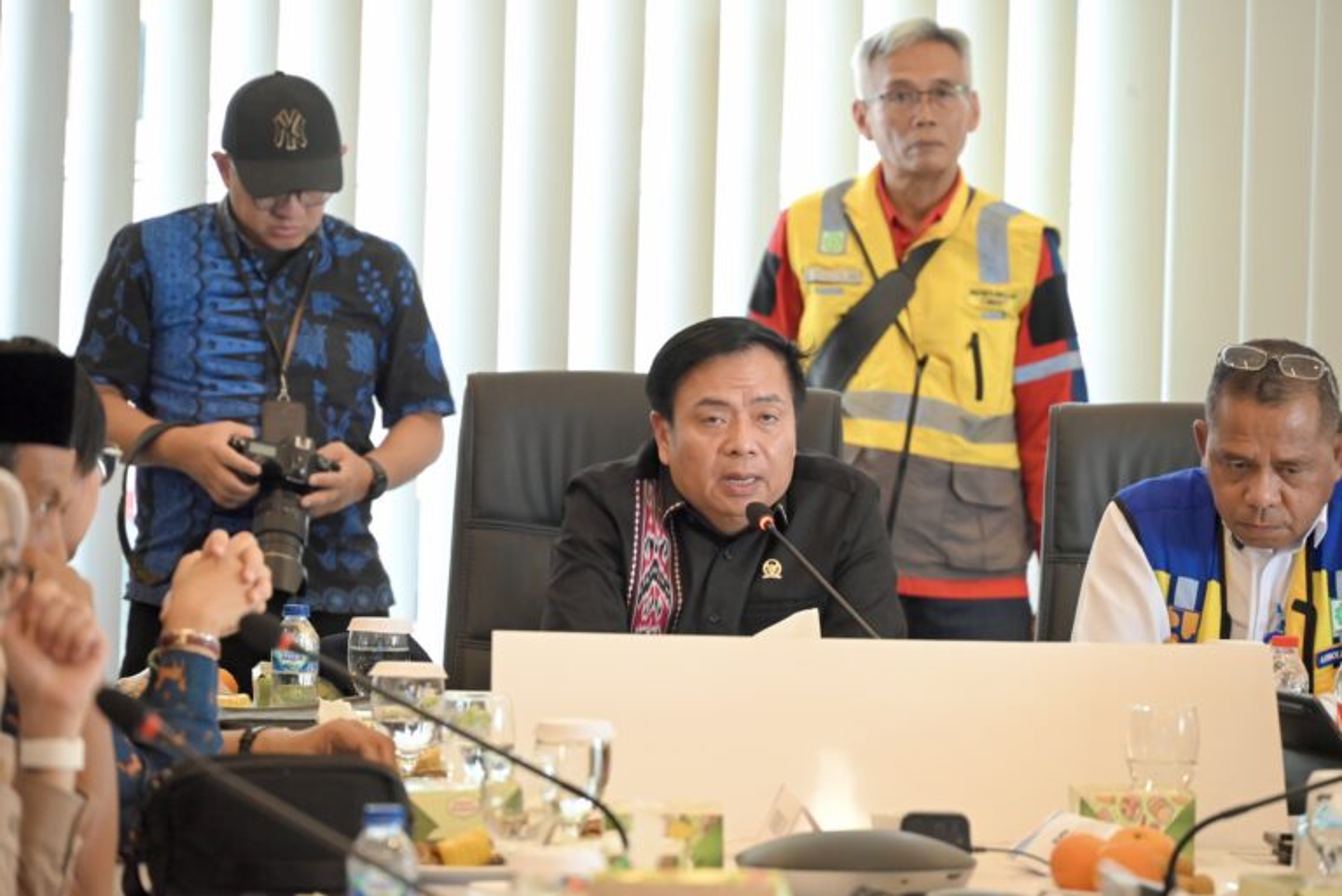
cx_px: 671
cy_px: 448
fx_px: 7459
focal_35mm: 200
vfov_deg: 6.9
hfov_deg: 10.3
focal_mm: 200
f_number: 6.3
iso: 4000
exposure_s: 1/125
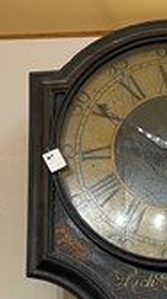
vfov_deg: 31.1
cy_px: 260
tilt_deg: +11.6
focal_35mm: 65
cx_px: 188
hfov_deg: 17.8
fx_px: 514
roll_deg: +1.3
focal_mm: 5.1
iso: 80
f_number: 1.6
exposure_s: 1/50
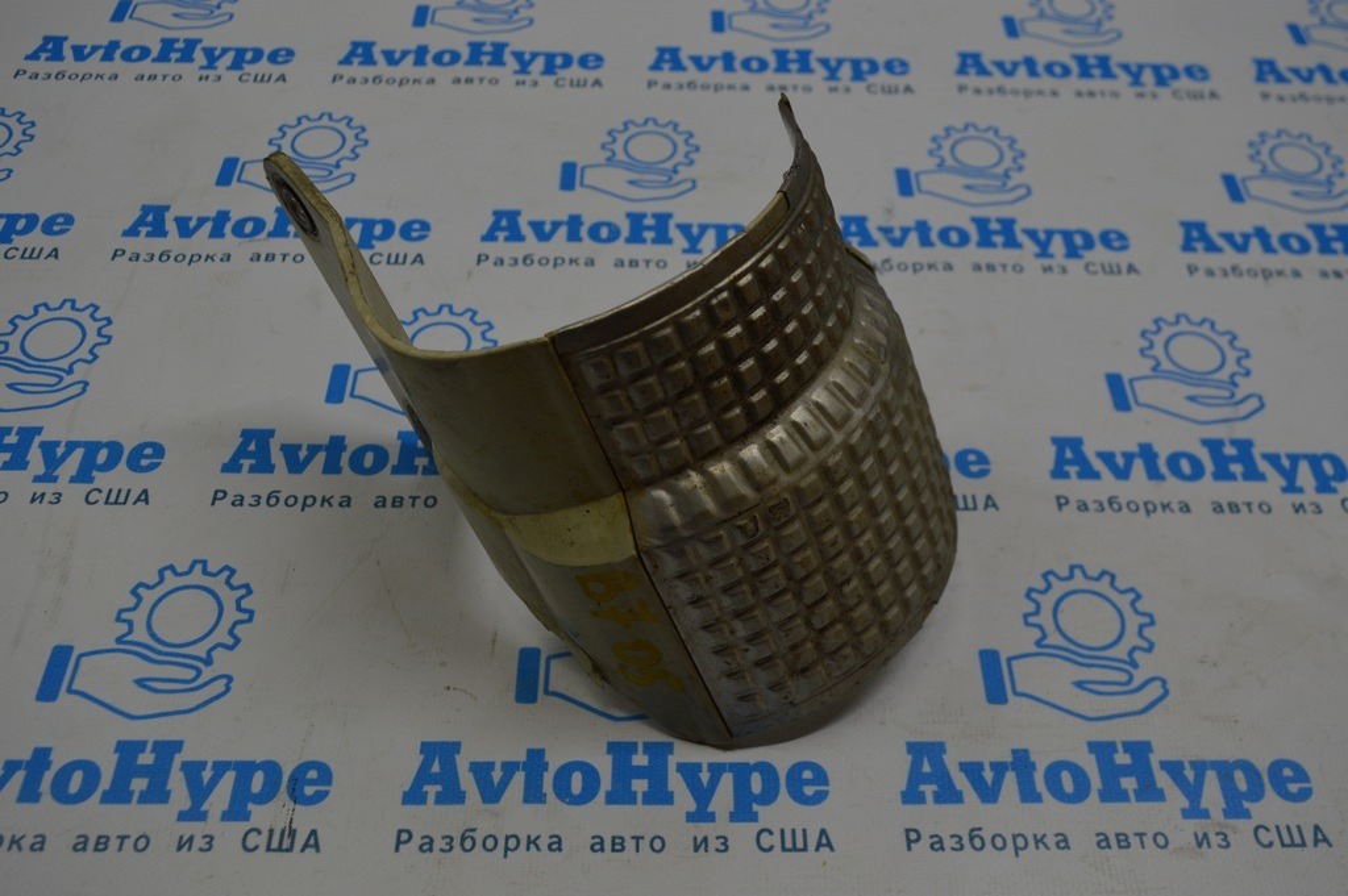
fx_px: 1291
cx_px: 674
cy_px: 448
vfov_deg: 38.3
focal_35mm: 34
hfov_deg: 55.1
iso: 140
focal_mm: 23
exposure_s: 1/60
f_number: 5.6
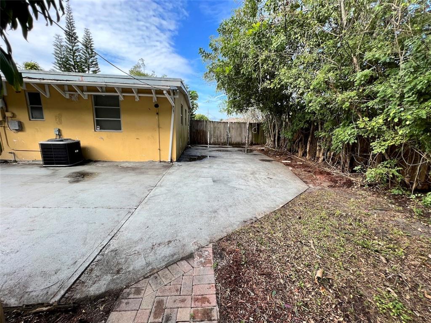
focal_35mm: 13
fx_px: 162
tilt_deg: -11.2
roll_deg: -1.7
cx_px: 216
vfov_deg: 89.9
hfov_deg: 106.2
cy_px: 162
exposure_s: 1/308
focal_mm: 1.57
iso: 32
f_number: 1.8
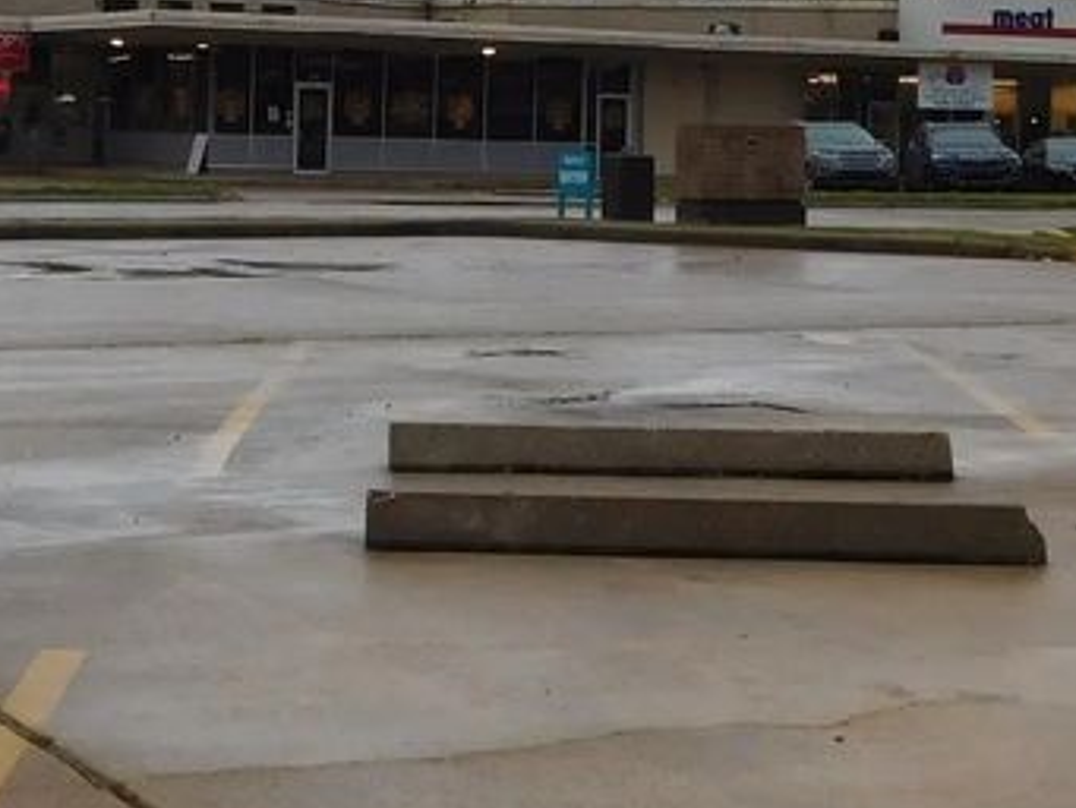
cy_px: -73
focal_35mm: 90
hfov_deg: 21.6
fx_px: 2799
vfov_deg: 16.0
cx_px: 319
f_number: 3.2
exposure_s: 1/160
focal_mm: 5.3
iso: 125
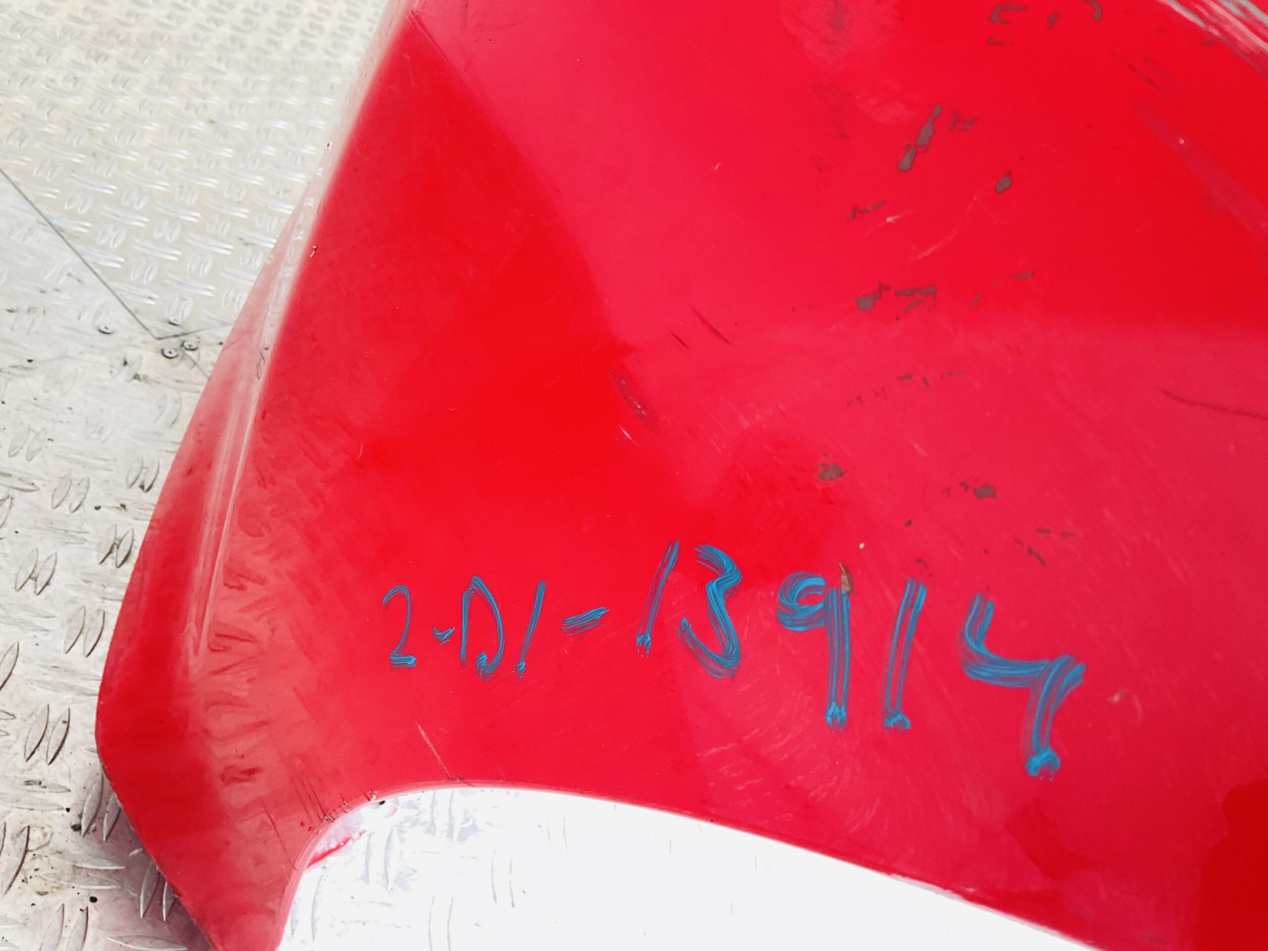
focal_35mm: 29
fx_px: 1062
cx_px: 634
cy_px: 476
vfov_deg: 48.2
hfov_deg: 61.7
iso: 40
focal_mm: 3
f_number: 1.8
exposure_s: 1/120
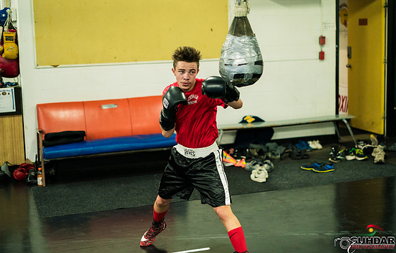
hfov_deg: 36.4
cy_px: 109
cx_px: 216
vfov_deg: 23.8
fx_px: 601
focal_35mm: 55
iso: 4000
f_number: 1.8
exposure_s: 1/640
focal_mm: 50
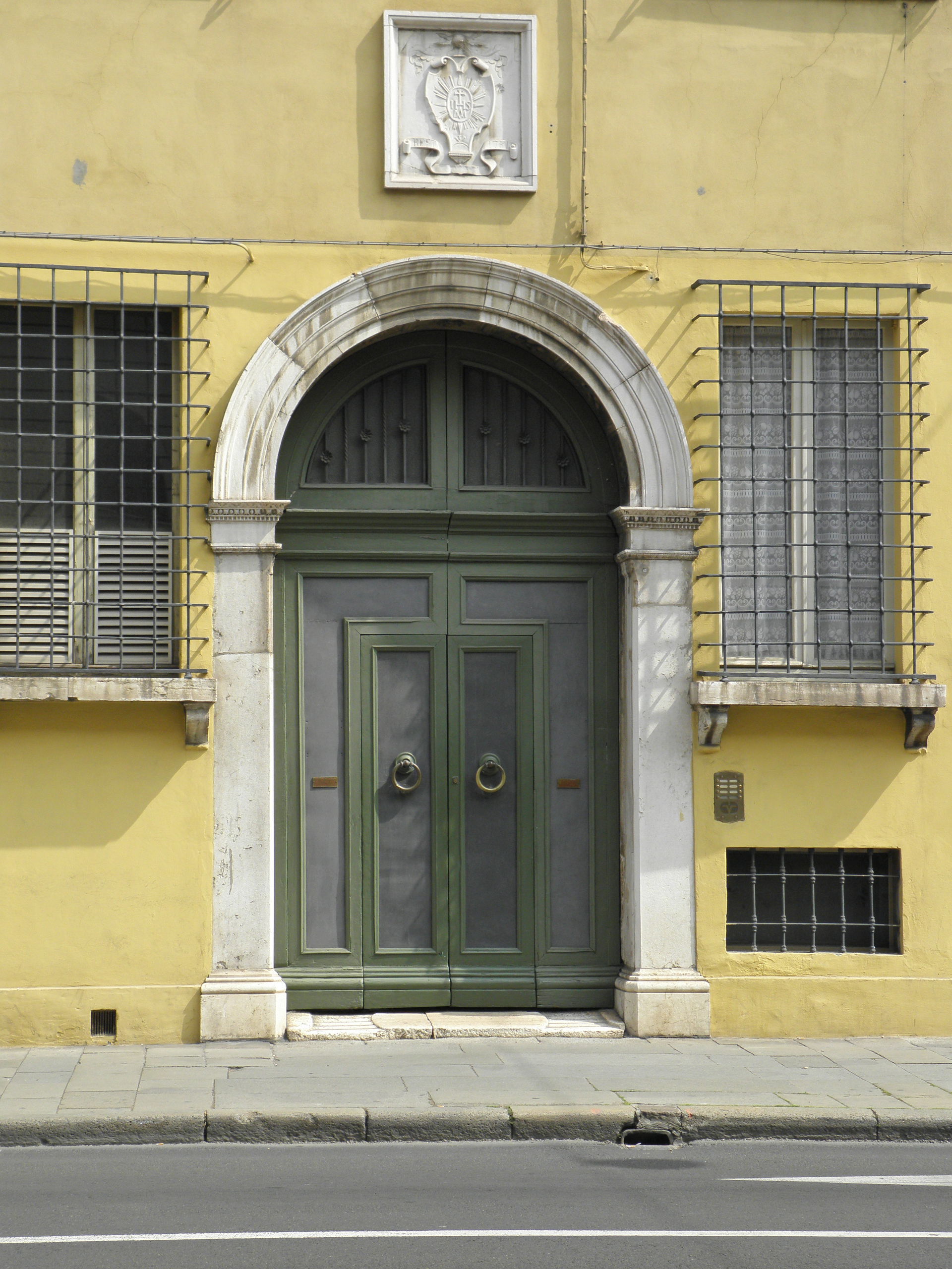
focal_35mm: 68
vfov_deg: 28.6
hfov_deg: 21.6
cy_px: 634
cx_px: 476
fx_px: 2493
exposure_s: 1/320
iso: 100
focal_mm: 12.2
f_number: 4.3
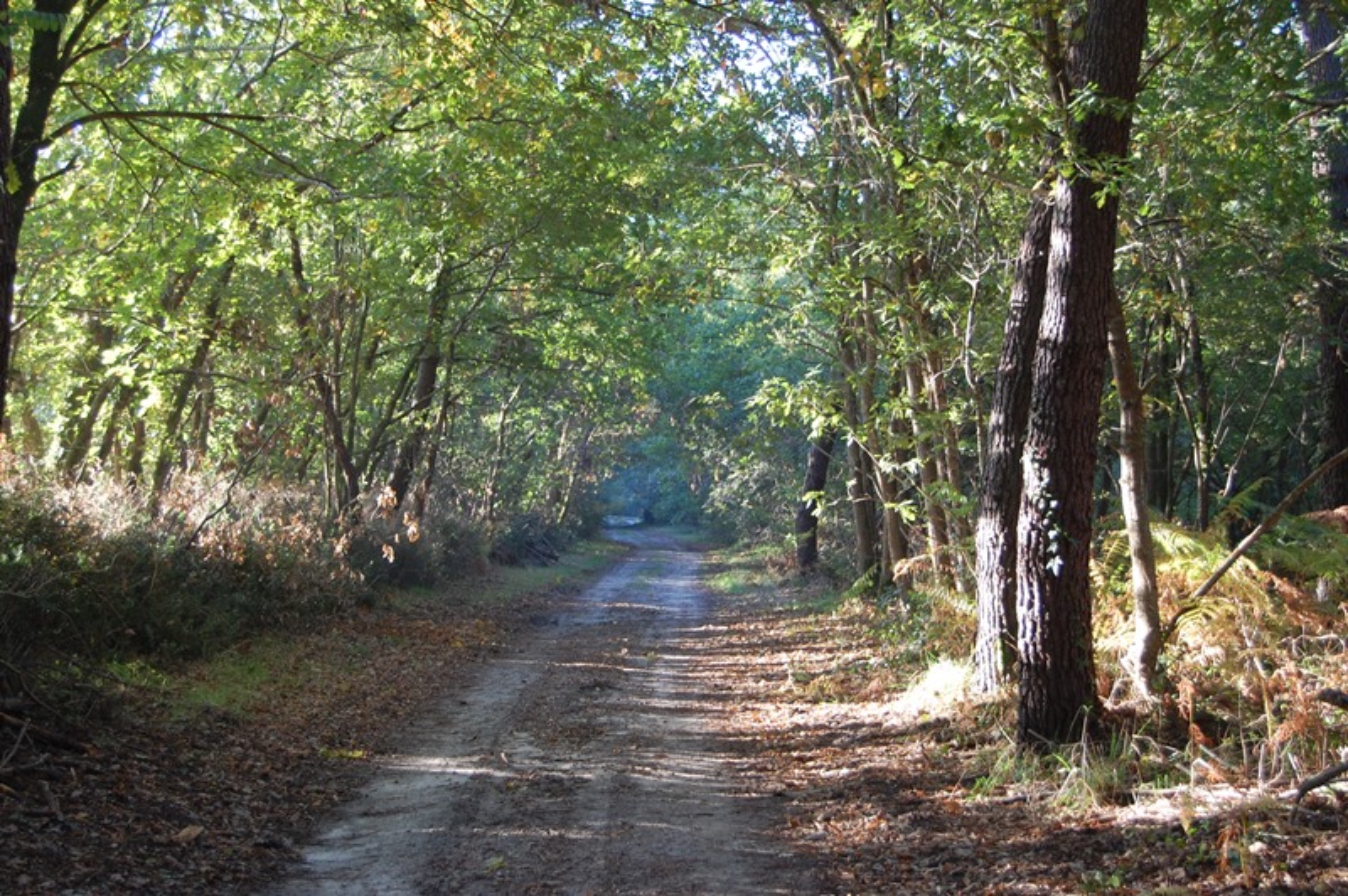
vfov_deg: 22.6
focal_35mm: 60
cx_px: 674
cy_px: 448
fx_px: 2245
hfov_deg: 33.4
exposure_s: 1/60
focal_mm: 40
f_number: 5
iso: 400
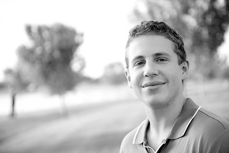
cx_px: 114
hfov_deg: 28.9
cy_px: 76
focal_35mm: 70
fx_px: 445
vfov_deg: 19.4
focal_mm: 70
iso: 200
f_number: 2.8
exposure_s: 1/400
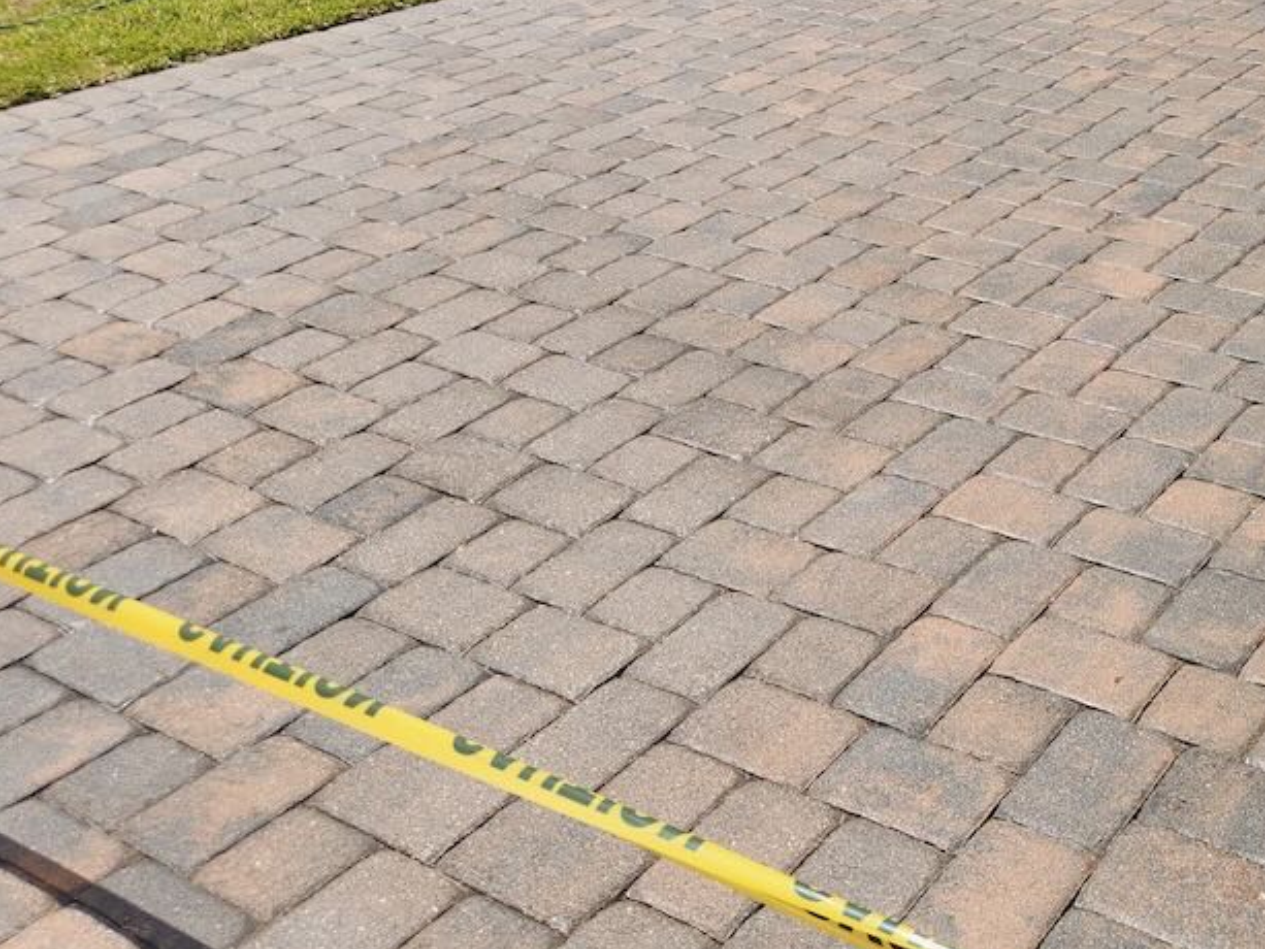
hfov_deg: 39.9
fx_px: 1645
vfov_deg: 30.8
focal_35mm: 45
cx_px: 1065
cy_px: 95
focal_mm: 5.4
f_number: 1.8
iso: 20
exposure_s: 1/1785
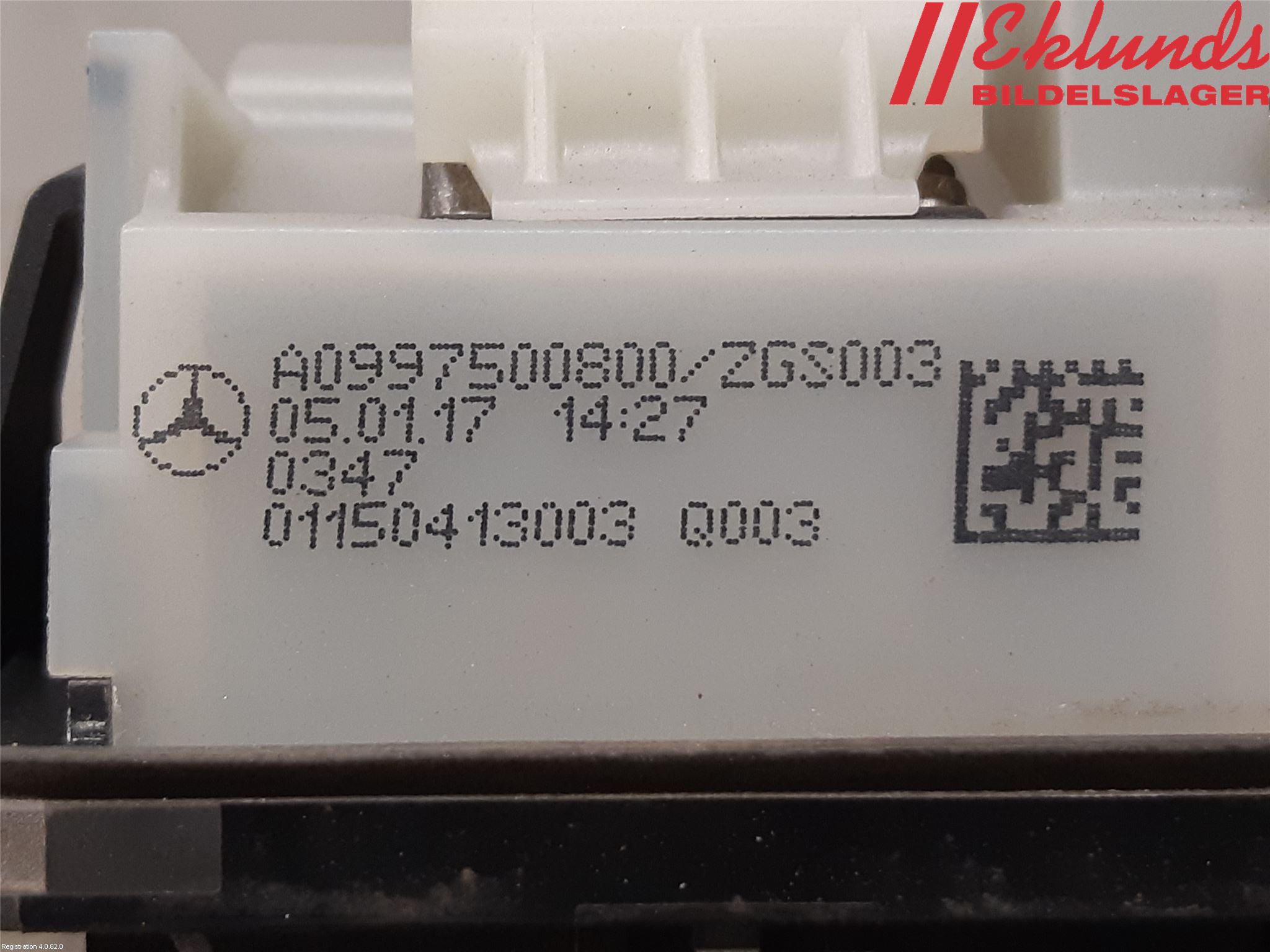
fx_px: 954
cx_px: 635
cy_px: 476
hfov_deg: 67.3
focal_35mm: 26
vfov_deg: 53.1
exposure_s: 1/50
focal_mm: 3.93
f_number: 1.7
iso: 160
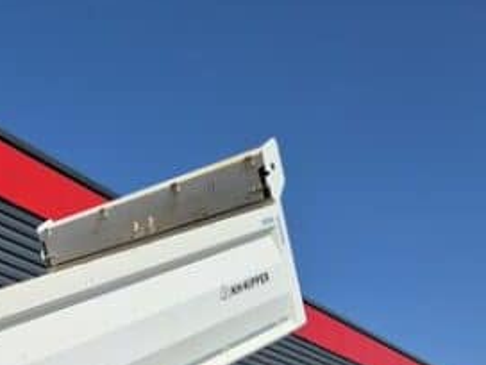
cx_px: -41
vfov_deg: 20.6
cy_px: 478
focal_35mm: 65
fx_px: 913
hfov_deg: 27.4
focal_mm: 5.4
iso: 25
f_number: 1.8
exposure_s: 1/3368
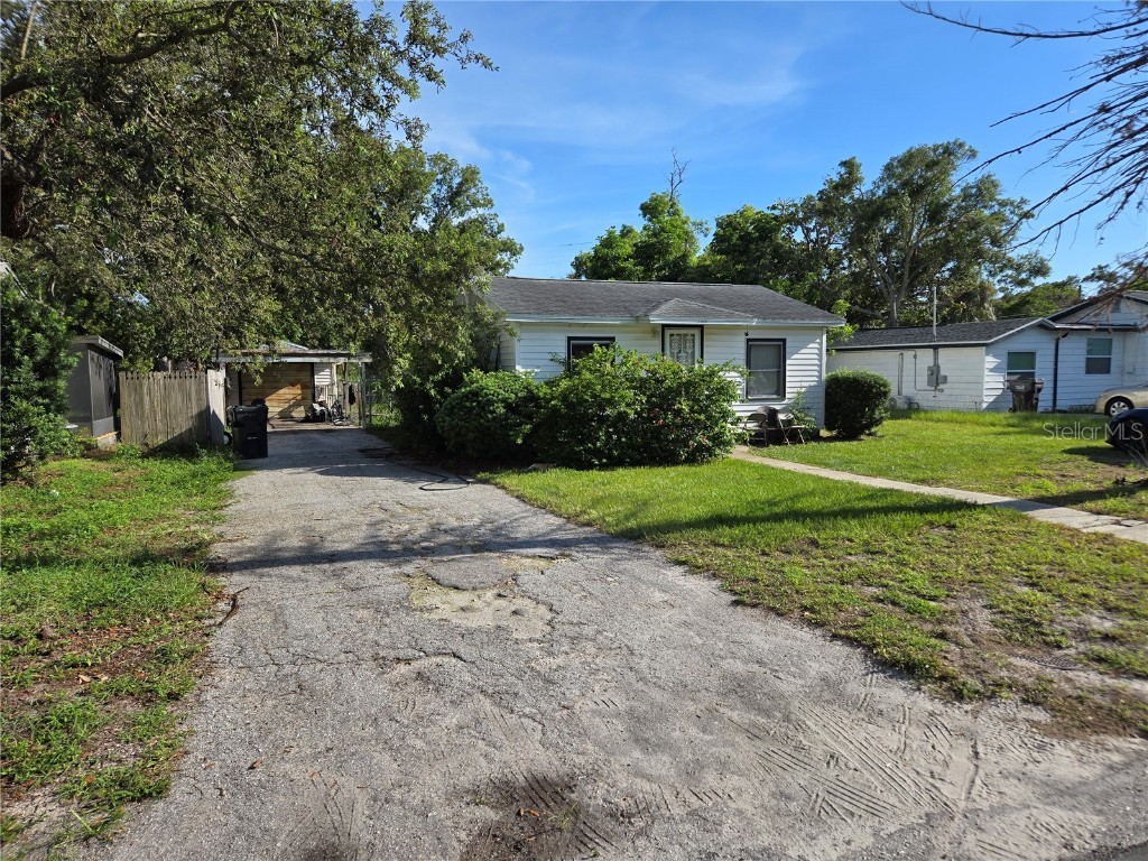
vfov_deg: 58.9
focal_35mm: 23
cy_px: 430
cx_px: 574
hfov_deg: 73.9
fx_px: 763
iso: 25
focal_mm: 5.4
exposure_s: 1/1480
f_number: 1.8
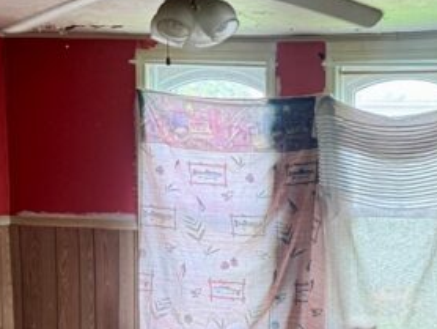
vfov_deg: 21.0
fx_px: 872
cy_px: 279
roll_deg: -1.6
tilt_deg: -6.6
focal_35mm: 69
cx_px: 358
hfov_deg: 27.5
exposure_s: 1/120
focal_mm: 6.76
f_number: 1.78
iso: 200
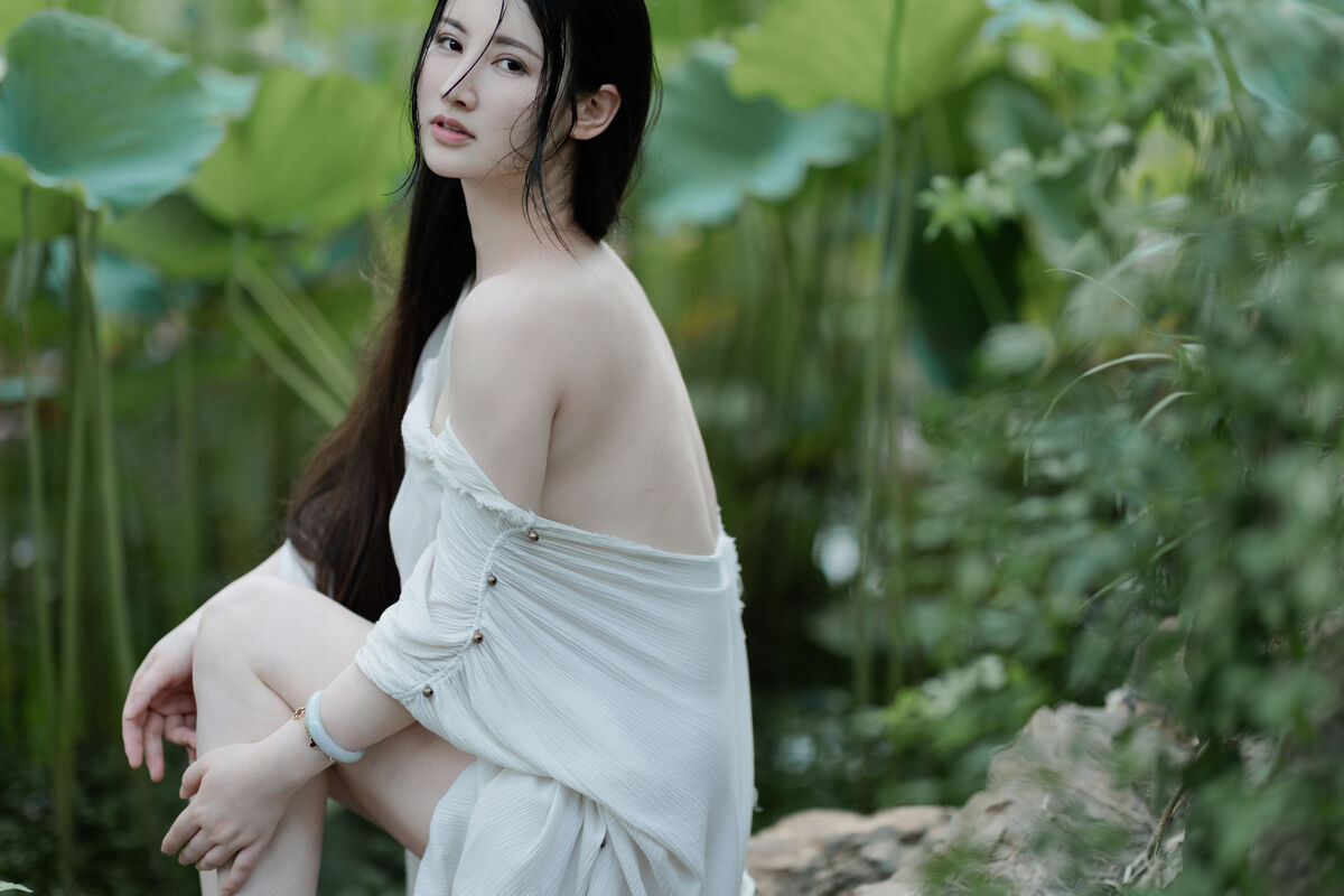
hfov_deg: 23.9
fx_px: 3173
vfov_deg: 16.1
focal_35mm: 85
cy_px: 448
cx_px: 672
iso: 100
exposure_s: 1/500
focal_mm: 85
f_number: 1.8
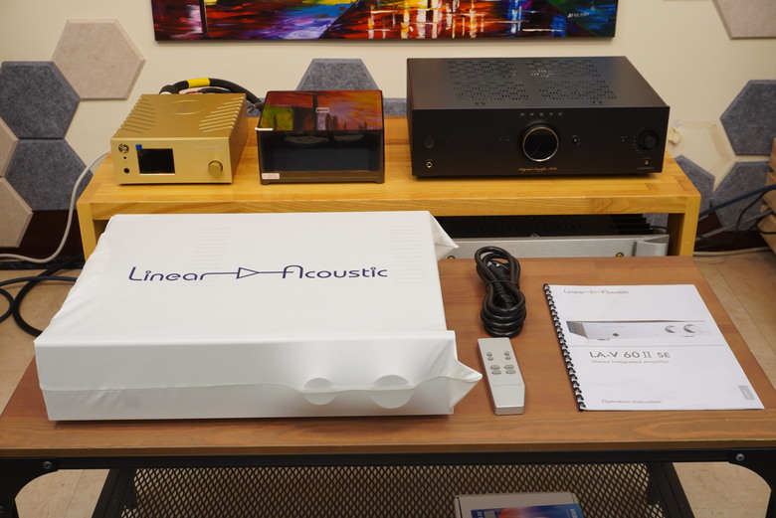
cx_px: 388
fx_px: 970
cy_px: 259
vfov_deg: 29.9
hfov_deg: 43.6
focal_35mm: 45
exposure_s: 1/20
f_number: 9
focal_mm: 30
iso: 400
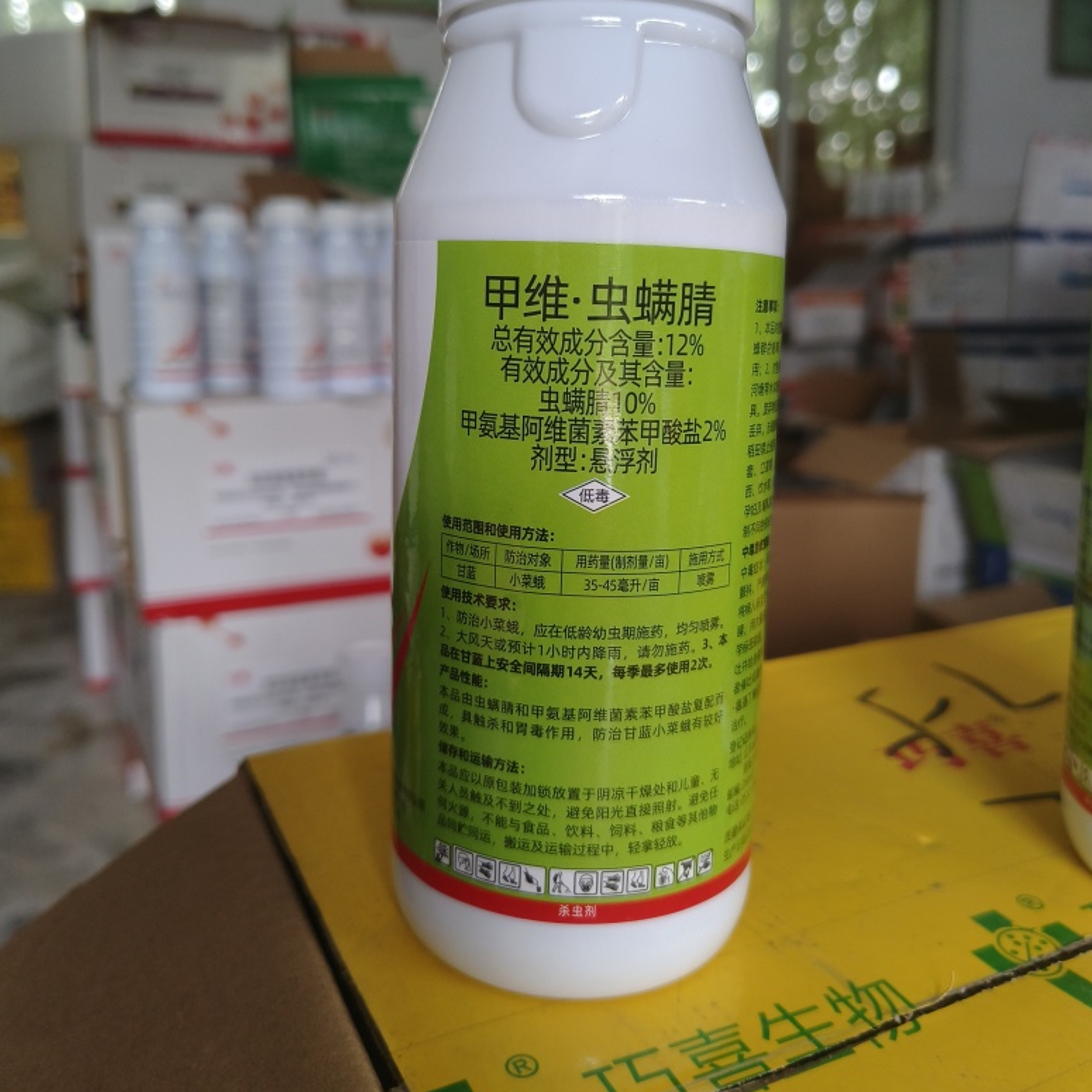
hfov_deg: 57.3
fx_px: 999
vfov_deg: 57.0
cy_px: 452
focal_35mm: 28
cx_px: 558
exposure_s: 1/60.9
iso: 791
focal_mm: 5.56
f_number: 1.88
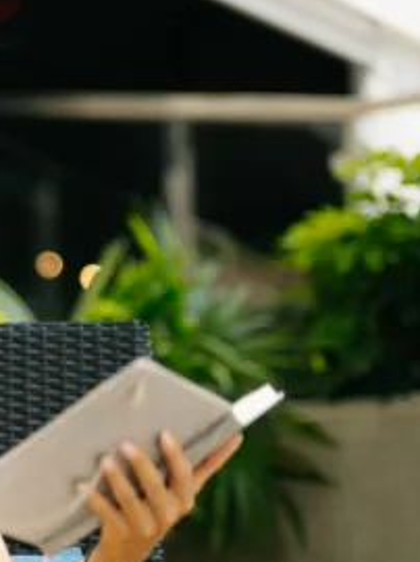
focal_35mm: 124
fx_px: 2009
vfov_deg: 15.9
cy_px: 310
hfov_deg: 11.6
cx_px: -108
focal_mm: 50
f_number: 1.4
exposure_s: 1/640
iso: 250
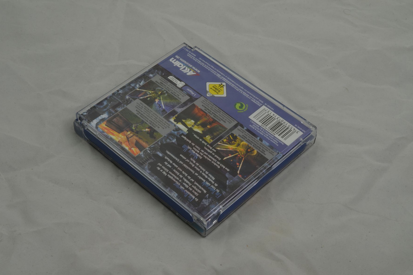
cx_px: 209
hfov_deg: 32.9
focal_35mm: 61
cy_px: 138
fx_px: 700
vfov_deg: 22.3
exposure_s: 1/3
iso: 100
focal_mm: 40
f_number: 20
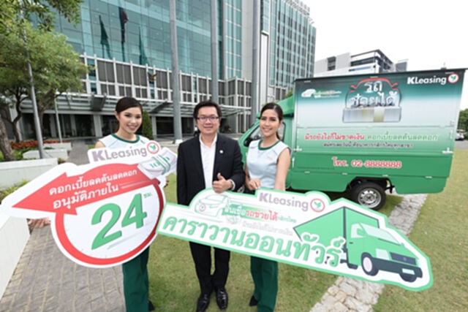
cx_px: 234
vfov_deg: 81.2
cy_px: 156
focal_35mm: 14
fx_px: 182
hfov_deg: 104.2
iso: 100
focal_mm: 14
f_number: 8
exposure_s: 1/80
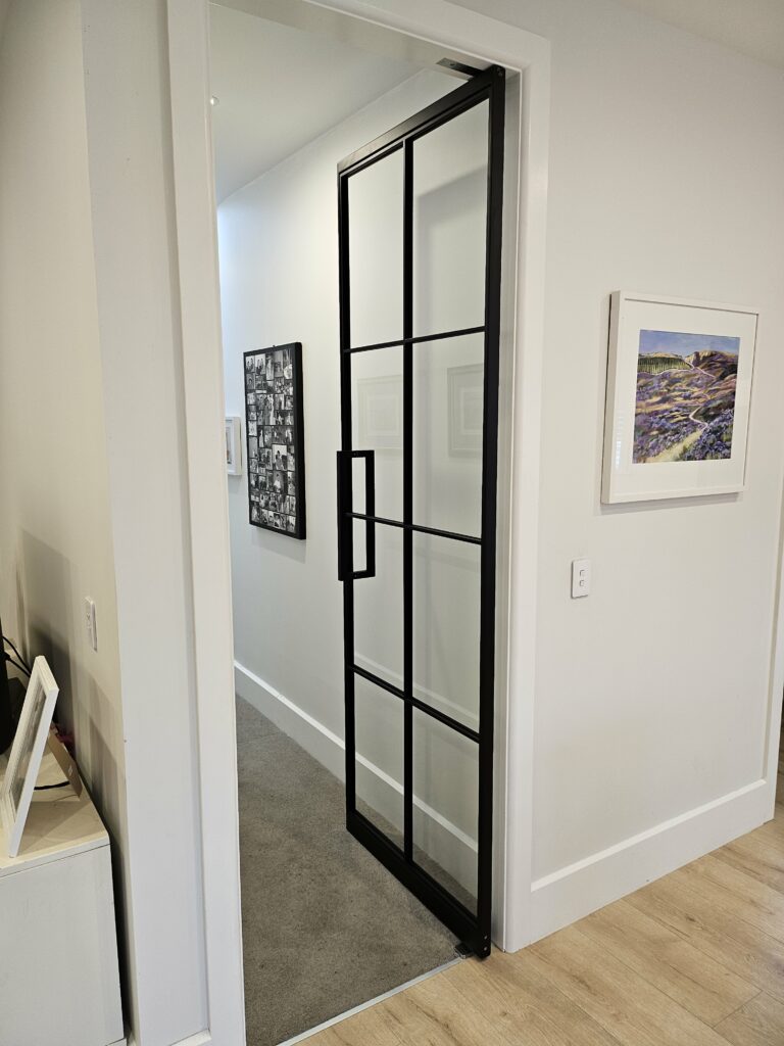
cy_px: 523
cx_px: 392
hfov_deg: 56.8
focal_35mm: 24
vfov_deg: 71.6
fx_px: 725
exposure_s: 1/100
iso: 100
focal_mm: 5
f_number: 1.8
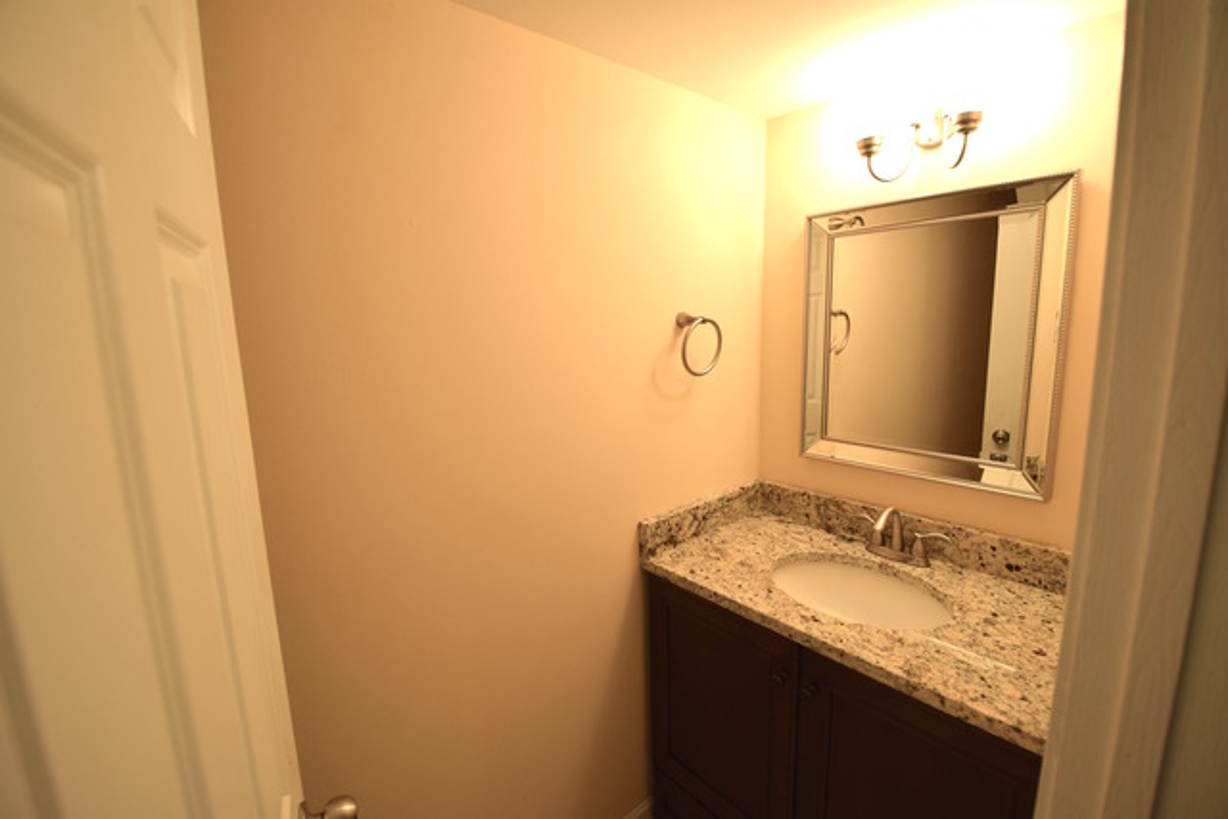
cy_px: 410
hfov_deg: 100.4
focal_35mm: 15
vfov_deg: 77.4
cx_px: 614
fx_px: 512
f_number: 4.5
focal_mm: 10
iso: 400
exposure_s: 1/80
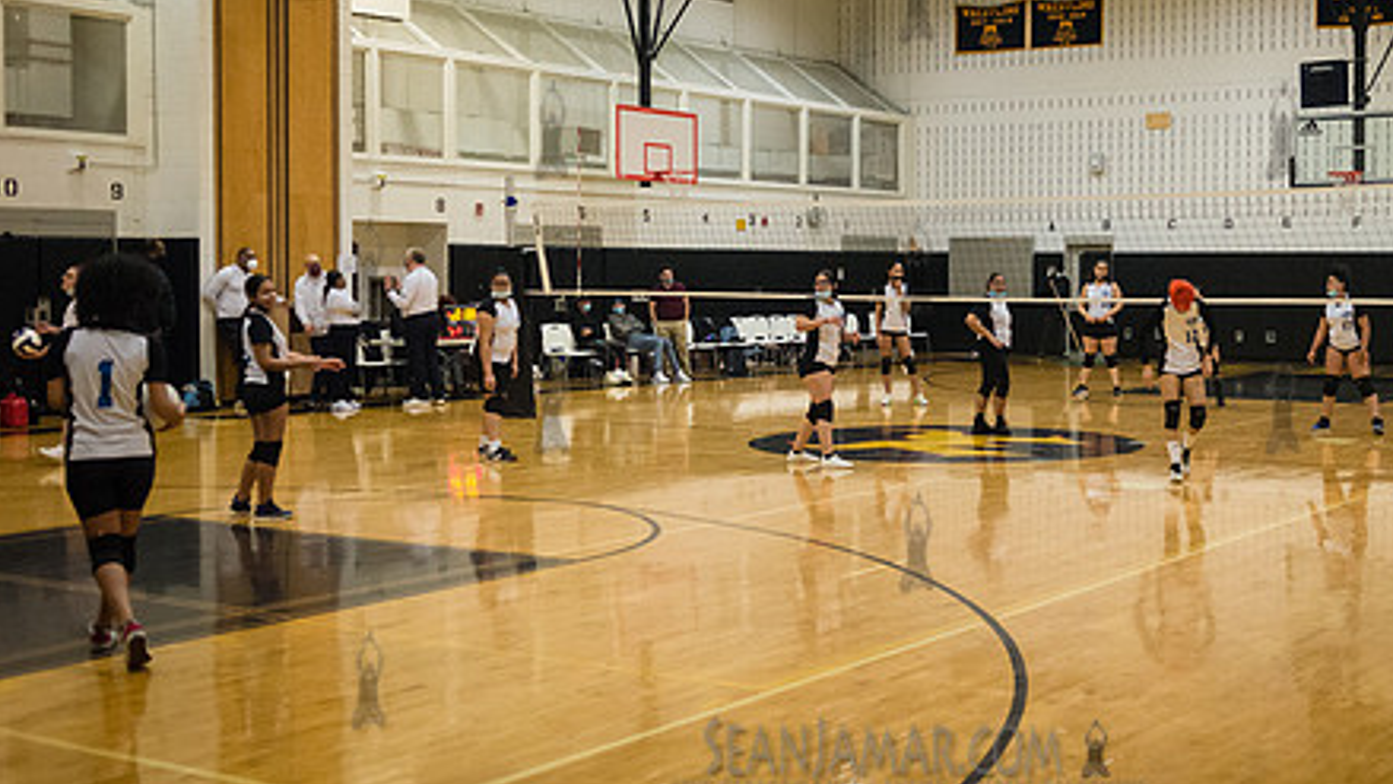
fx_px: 1810
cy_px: 332
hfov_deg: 41.6
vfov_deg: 24.4
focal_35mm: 49
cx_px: 917
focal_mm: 35
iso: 4000
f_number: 2.8
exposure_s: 1/250
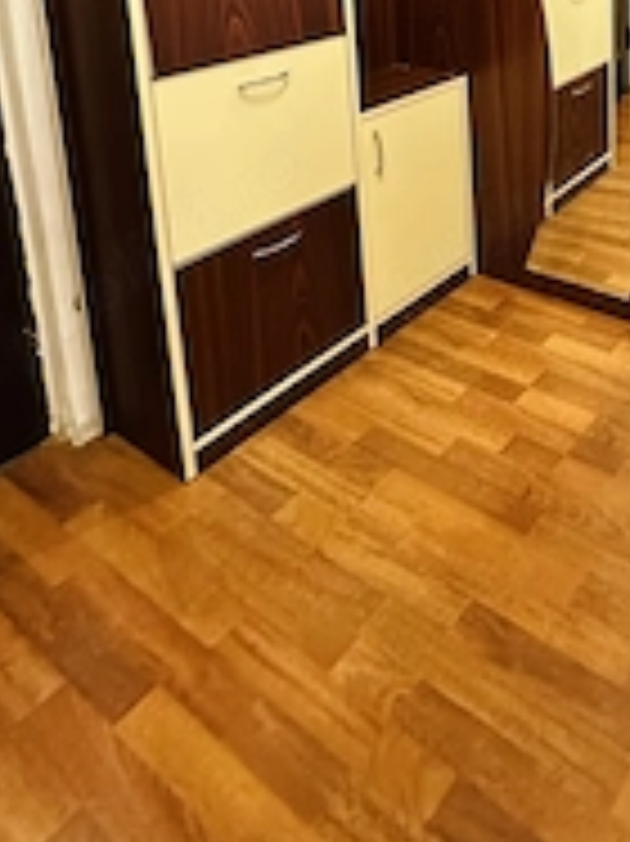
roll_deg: +0.6
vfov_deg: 48.5
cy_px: -14
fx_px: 729
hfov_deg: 41.0
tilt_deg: -8.7
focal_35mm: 30
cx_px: 626
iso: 1250
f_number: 2.2
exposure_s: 1/50
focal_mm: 2.22
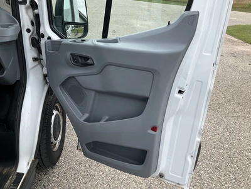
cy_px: 94
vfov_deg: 48.2
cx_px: 126
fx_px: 210
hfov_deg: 61.7
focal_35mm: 29
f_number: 1.8
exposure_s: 1/691
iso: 25
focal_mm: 3
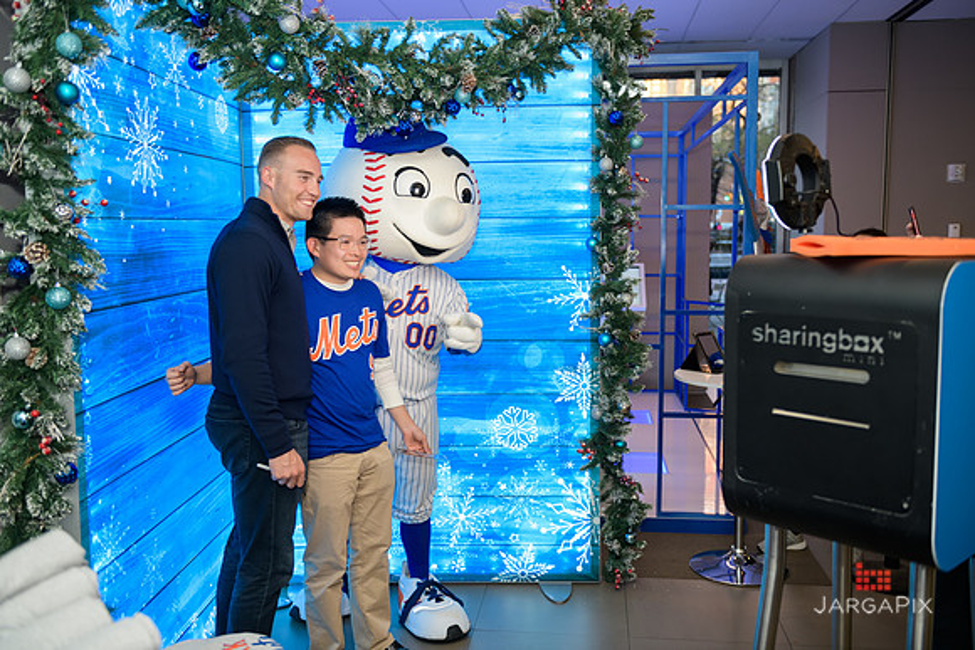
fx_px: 867
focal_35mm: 32
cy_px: 325
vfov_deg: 41.1
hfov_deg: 58.7
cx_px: 488
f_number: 3.2
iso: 400
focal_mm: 32
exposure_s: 1/125
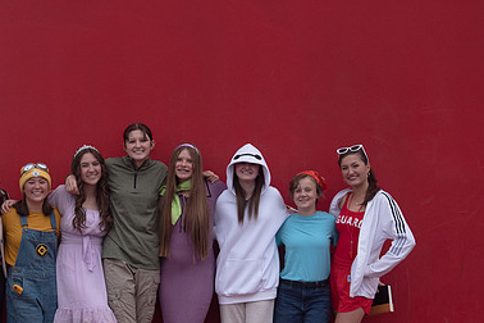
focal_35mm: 102
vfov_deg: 13.4
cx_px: 144
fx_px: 1371
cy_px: 223
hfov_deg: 19.9
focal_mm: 58
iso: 640
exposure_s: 1/125
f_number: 5
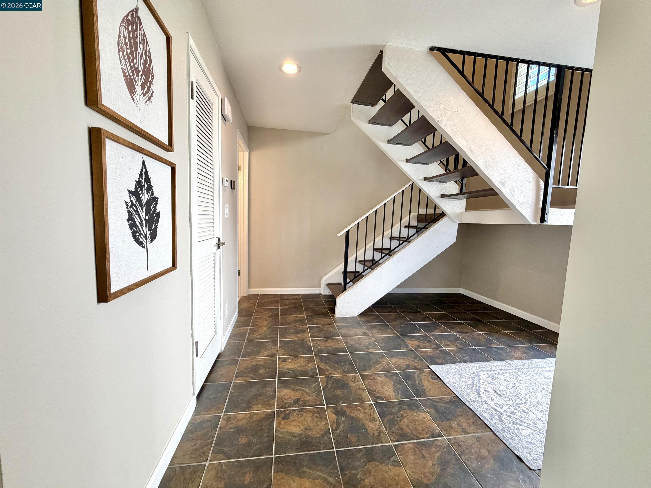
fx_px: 263
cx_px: 326
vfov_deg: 85.7
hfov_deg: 102.1
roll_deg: -1.3
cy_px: 244
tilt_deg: -5.7
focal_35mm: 14
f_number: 2.2
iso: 125
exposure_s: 1/120
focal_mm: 2.22
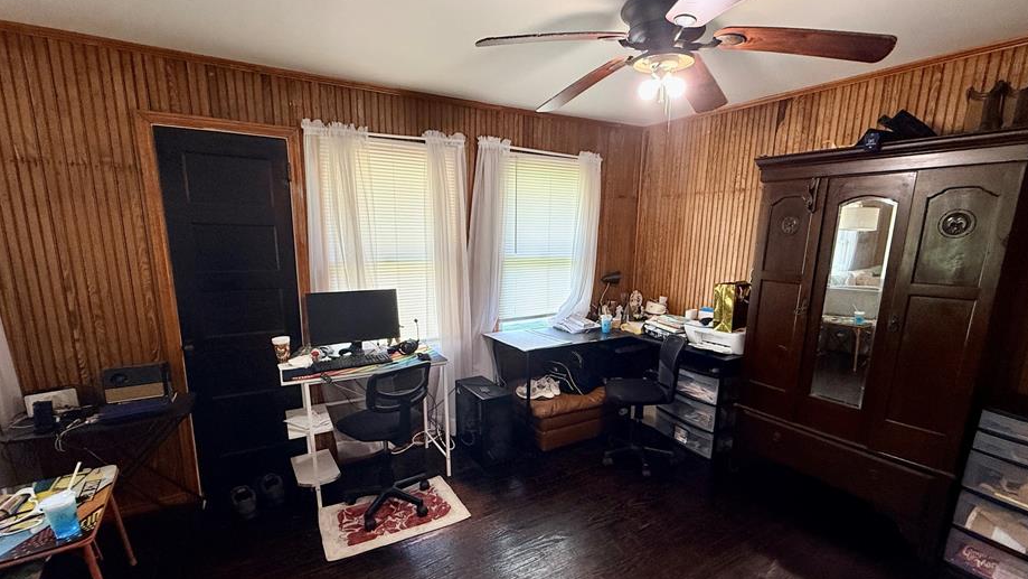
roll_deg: -0.5
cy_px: 333
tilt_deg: -12.6
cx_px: 517
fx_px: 463
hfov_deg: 95.9
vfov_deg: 63.6
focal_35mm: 17
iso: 200
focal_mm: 2.22
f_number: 2.2
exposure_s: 1/60
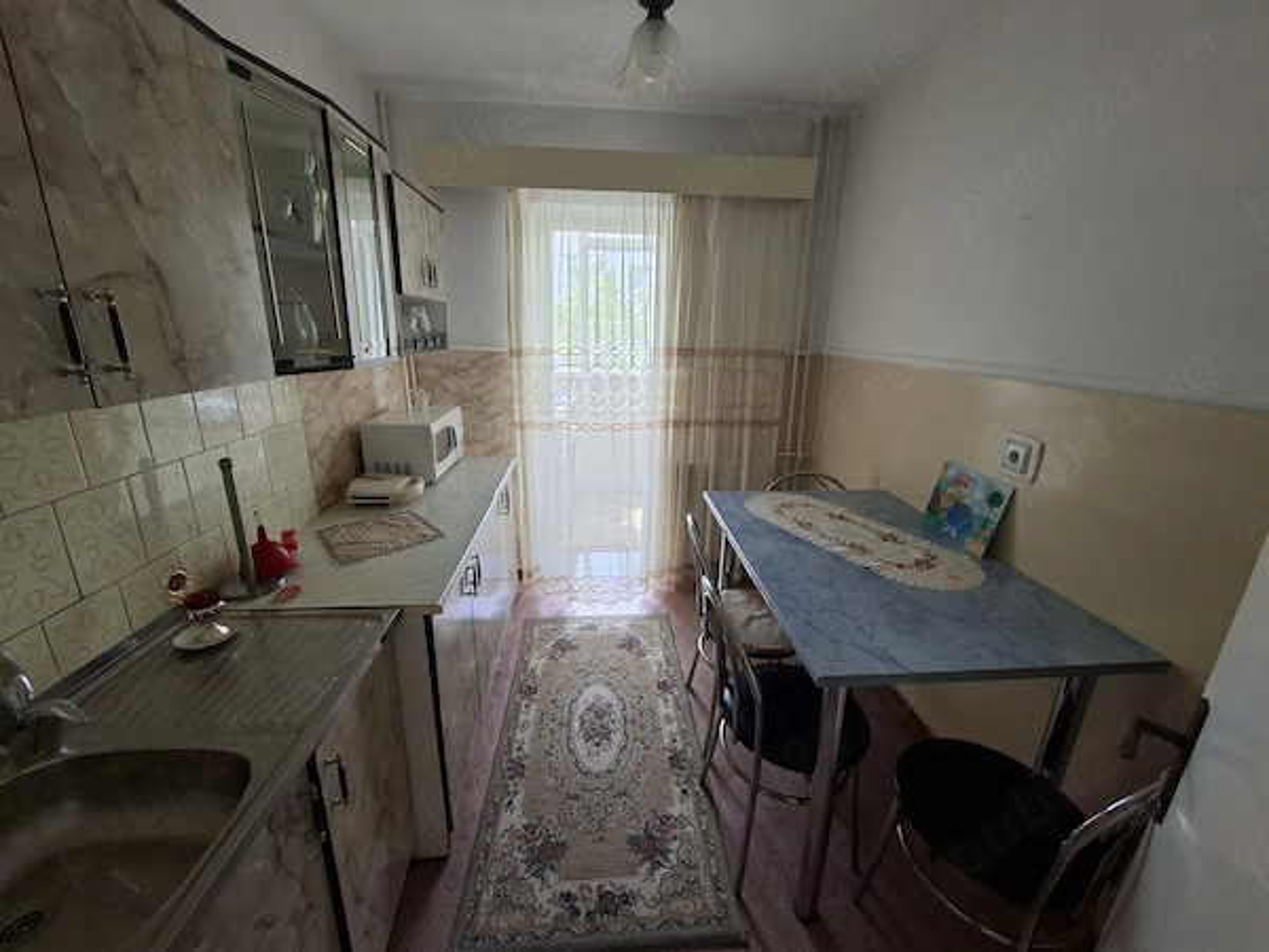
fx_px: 477
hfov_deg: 106.2
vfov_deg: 89.9
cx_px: 634
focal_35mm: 13
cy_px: 476
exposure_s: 1/40
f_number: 2.2
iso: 100
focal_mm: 1.74
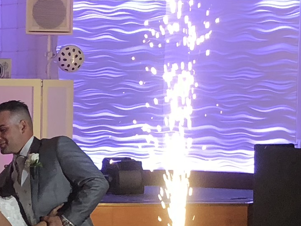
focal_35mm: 157
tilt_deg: -4.3
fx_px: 1365
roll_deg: -1.8
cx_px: -4
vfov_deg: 9.4
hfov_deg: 12.4
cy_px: 219
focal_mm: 3.99
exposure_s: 1/40
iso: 25
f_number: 1.8
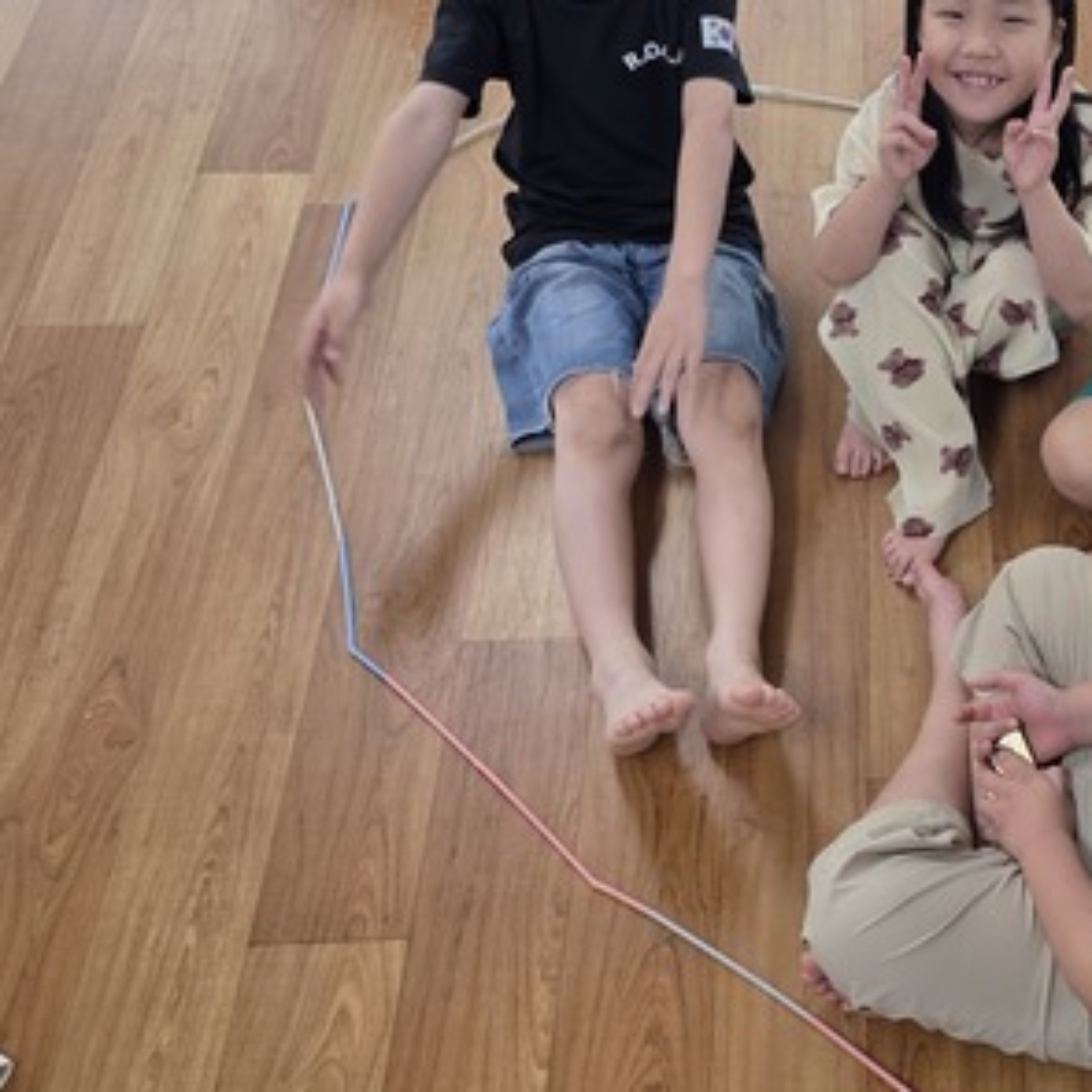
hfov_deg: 34.1
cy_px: 481
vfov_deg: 36.7
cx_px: 1049
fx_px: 1642
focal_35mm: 46
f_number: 1.7
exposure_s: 1/120
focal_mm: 6.3
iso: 160
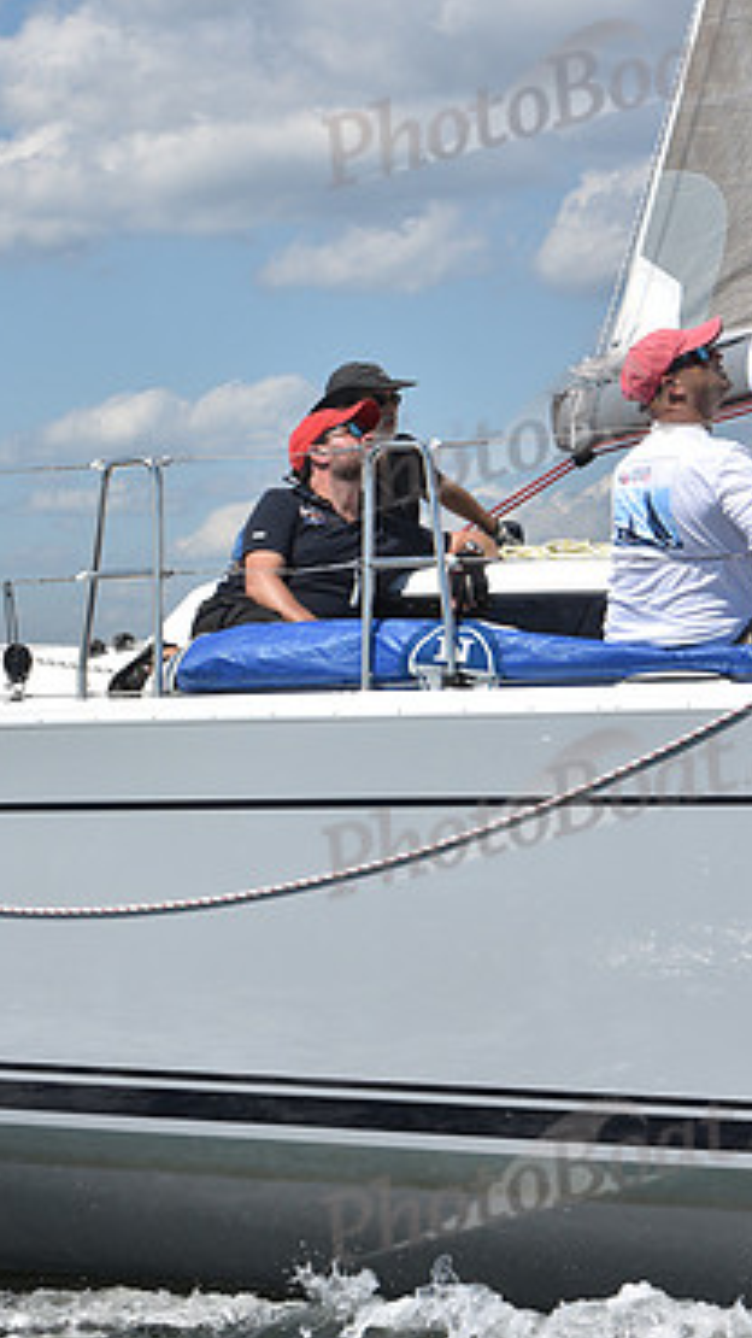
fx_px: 4540
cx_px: 137
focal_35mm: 128
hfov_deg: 9.4
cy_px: 667
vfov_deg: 16.8
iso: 320
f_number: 10
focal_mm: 78
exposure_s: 1/1250
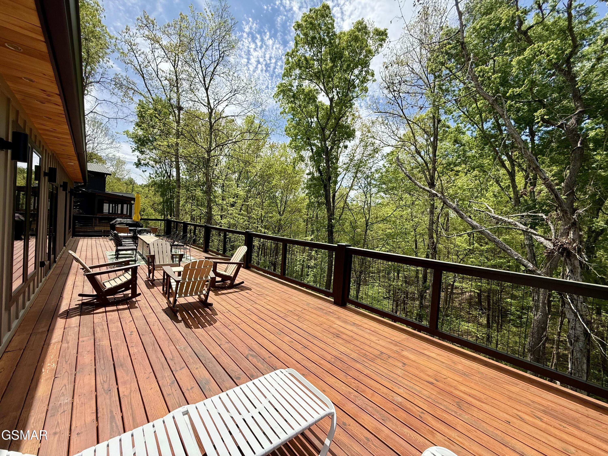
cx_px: 304
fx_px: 246
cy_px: 228
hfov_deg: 102.1
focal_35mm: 14
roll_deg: -3.8
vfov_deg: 85.7
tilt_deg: -1.6
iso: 50
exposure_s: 1/2024
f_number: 2.2
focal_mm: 2.22
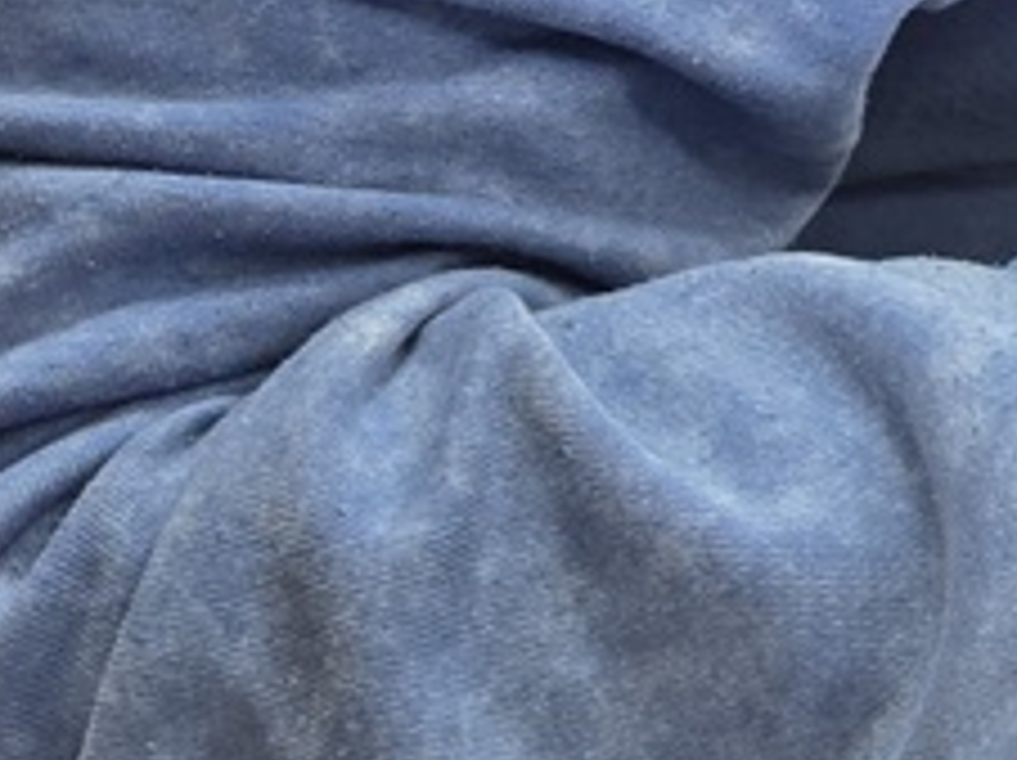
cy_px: -693
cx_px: 2250
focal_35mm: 59
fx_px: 1732
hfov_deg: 17.0
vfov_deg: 18.2
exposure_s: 1/60.2
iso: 125
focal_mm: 2.2
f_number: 2.2
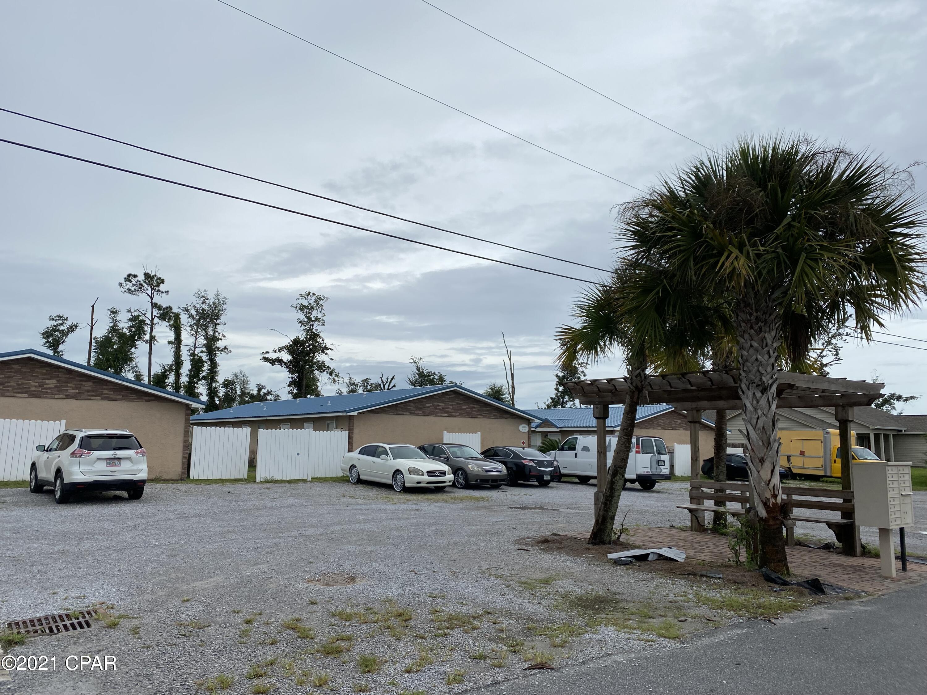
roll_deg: -1.2
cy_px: 348
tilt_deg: +7.5
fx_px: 696
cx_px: 464
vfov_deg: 53.1
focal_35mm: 26
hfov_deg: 67.3
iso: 32
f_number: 1.8
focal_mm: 4.25
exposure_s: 1/3610
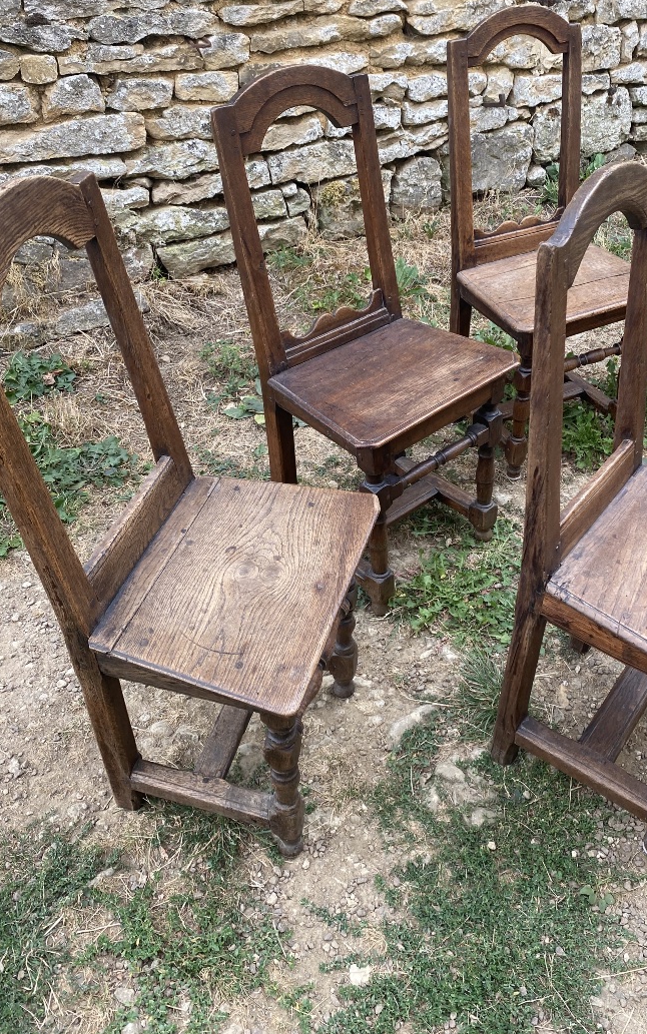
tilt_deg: -34.7
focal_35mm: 32
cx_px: 370
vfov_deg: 59.6
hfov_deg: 39.4
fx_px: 902
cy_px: 472
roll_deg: -5.7
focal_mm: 4.25
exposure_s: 1/122
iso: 50
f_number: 1.8
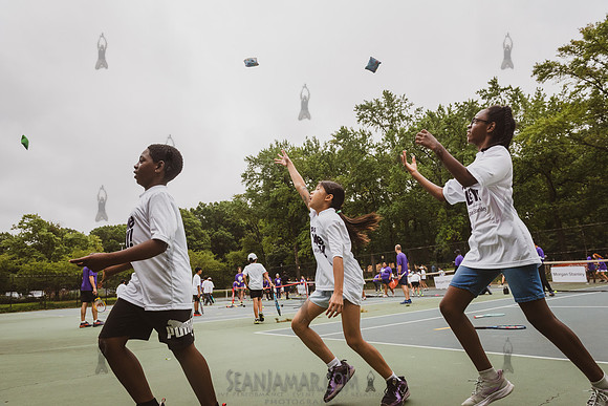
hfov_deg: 73.7
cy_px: 203
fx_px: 405
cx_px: 304
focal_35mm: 24
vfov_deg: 53.2
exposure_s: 1/2500
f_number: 5
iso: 1000
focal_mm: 24
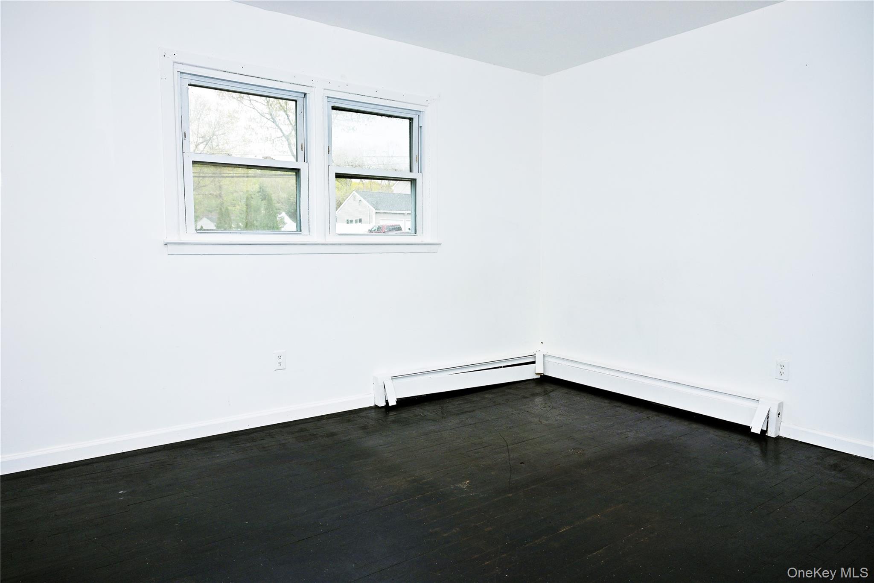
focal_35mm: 24
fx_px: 583
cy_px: 292
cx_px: 437
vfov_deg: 53.1
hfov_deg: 73.7
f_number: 11
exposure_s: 1/60
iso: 160
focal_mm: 24
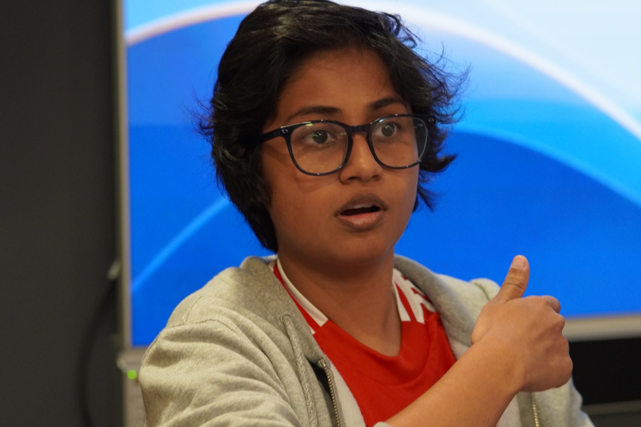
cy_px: 214
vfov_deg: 12.2
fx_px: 2003
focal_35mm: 112
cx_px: 320
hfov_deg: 18.2
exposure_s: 1/160
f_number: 4
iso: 2500
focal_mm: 75
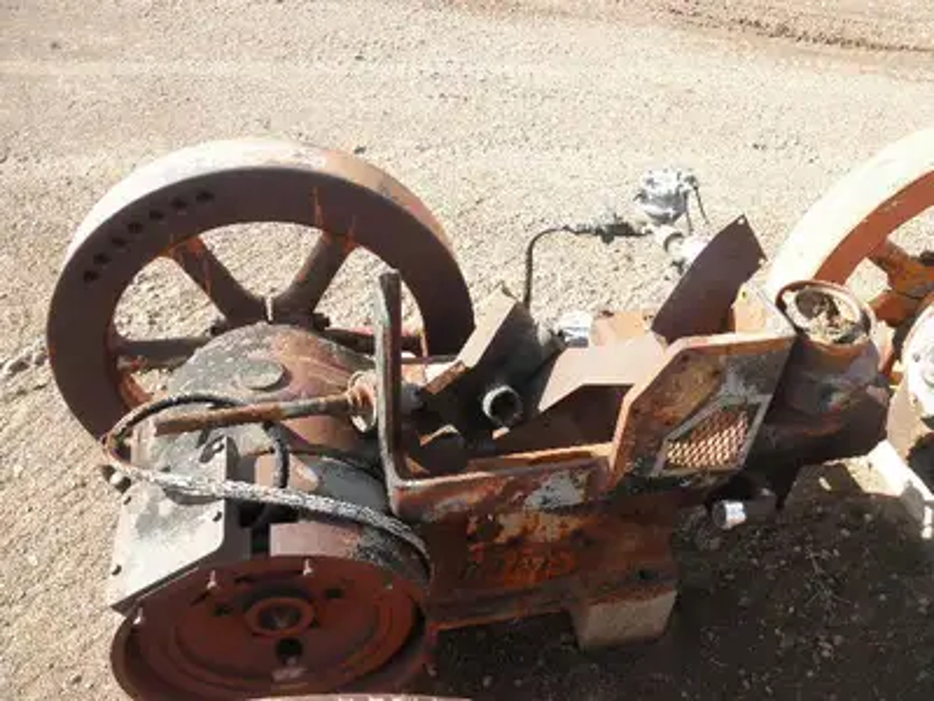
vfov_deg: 49.7
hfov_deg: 63.4
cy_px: 350
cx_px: 467
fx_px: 755
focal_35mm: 28
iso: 64
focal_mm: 5
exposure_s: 1/250
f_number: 3
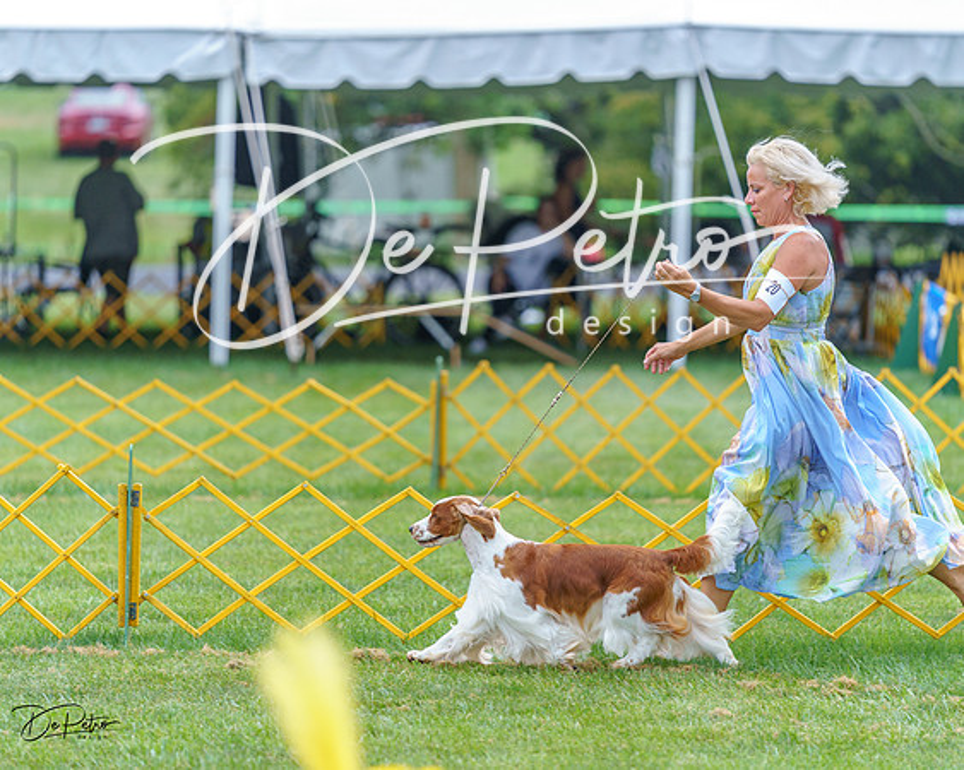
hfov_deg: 8.6
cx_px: 482
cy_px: 385
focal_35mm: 225
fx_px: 6424
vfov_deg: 6.9
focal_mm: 200
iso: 640
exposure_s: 1/640
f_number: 2.8
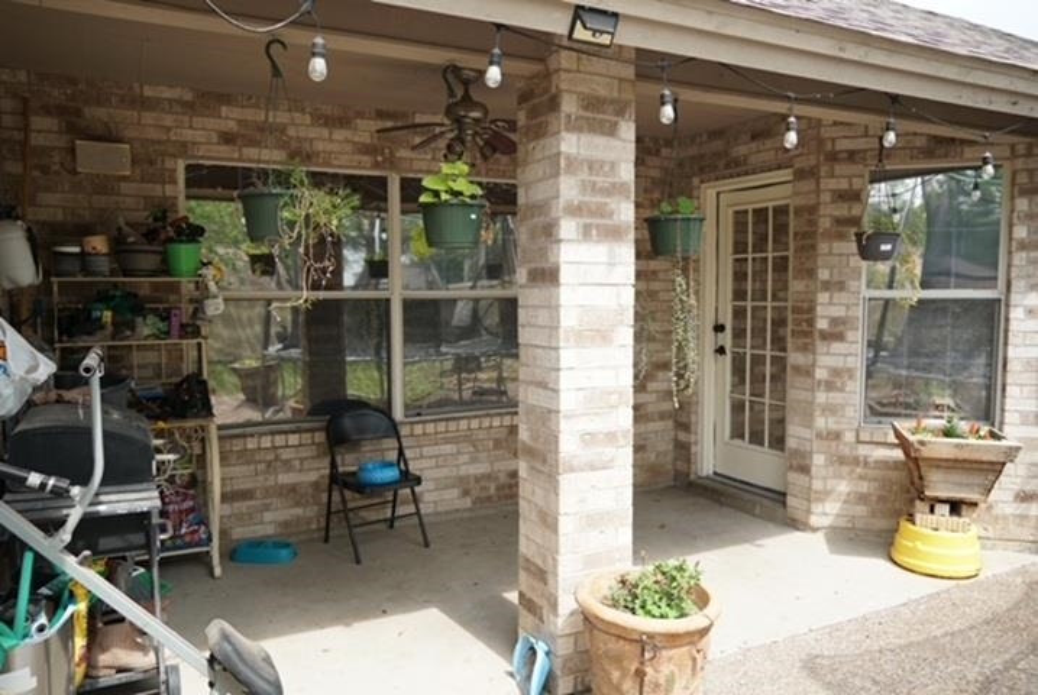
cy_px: 348
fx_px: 779
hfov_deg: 67.3
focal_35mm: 27
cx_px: 519
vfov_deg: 48.1
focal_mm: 18
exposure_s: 1/200
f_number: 4.5
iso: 100
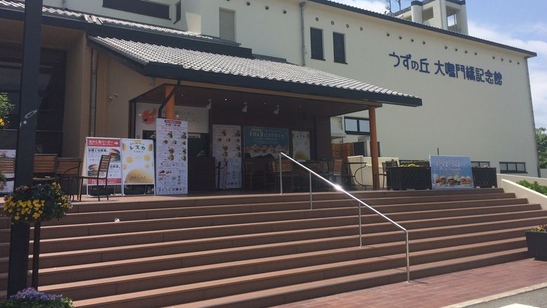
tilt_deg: +11.0
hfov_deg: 59.5
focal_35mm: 33
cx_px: 280
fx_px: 479
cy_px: 110
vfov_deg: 35.4
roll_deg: +2.9
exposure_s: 1/2415
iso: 32
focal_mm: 4.15
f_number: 2.2
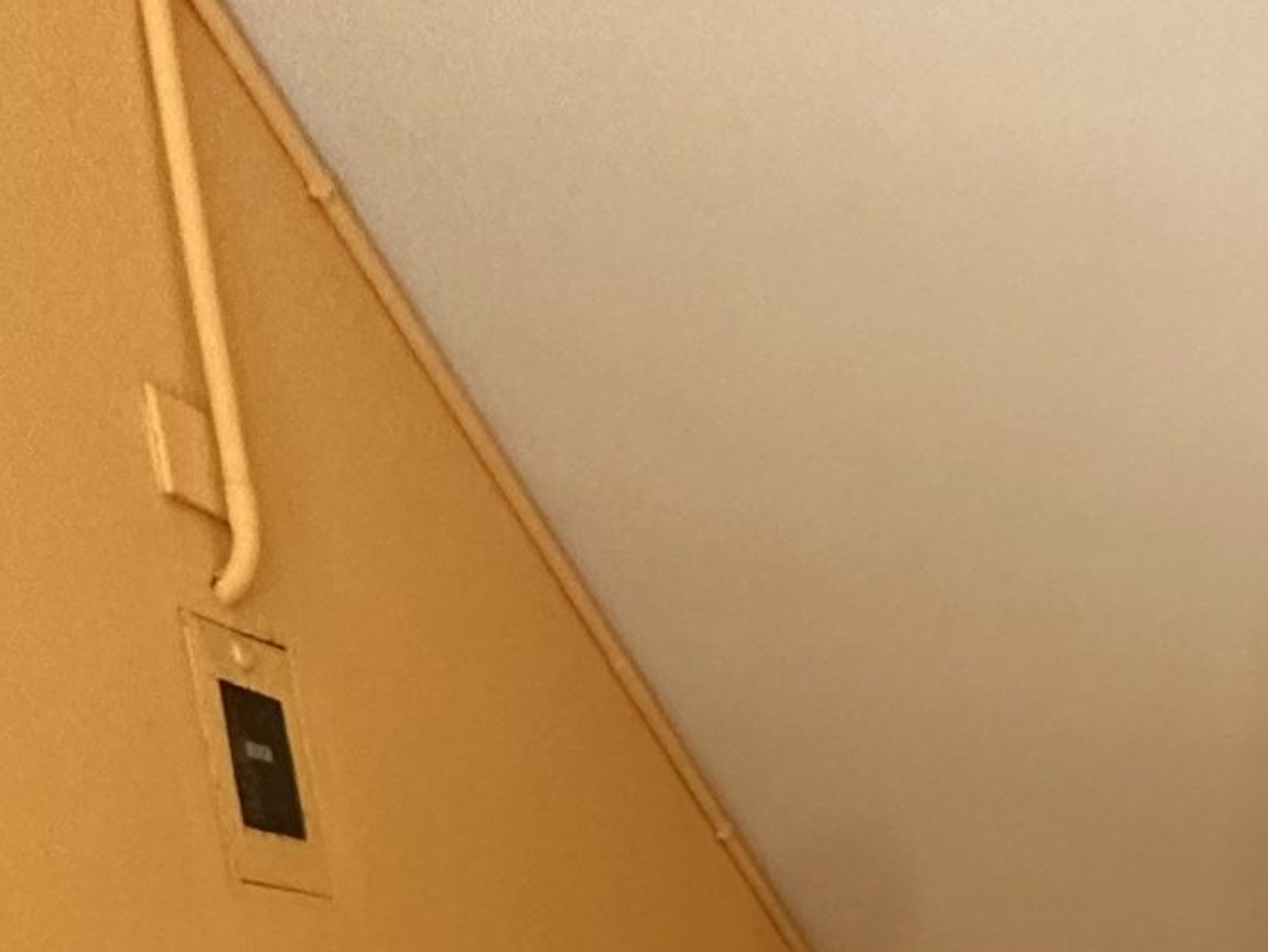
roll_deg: -2.5
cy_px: 1775
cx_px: 1745
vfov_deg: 19.6
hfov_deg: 28.4
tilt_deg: -18.8
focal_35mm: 52
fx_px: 1905
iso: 250
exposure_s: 1/99
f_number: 2.2
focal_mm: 2.22
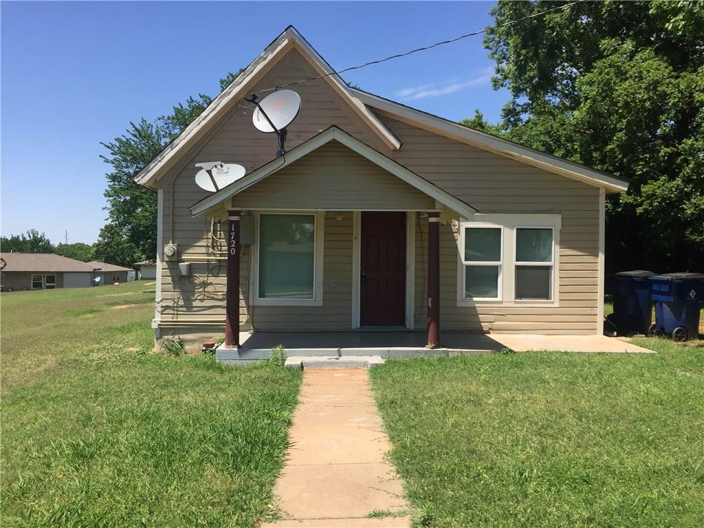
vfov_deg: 48.2
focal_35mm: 29
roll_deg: -1.9
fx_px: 590
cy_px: 264
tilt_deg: -1.6
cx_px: 352
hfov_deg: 61.7
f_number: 2.2
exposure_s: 1/1721
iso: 32
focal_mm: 4.15
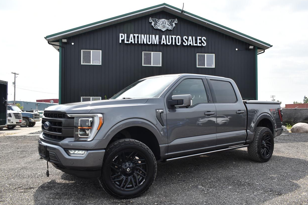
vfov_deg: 46.4
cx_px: 153
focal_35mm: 28
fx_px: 240
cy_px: 103
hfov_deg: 65.5
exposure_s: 1/250
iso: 110
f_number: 8
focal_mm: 18
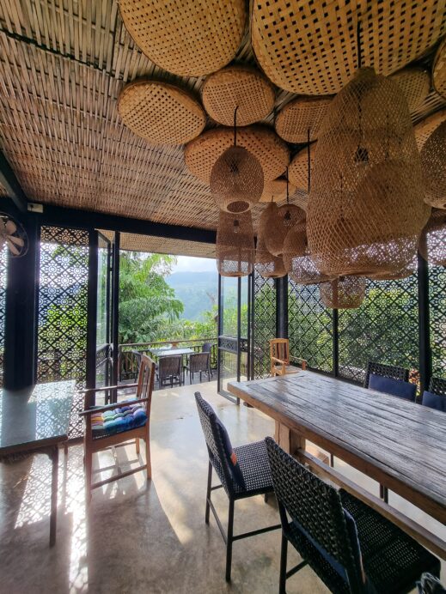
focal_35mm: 13
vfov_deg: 106.2
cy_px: 297
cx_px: 223
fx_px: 223
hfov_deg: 89.9
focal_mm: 2.2
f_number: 2.2
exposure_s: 1/305
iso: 50
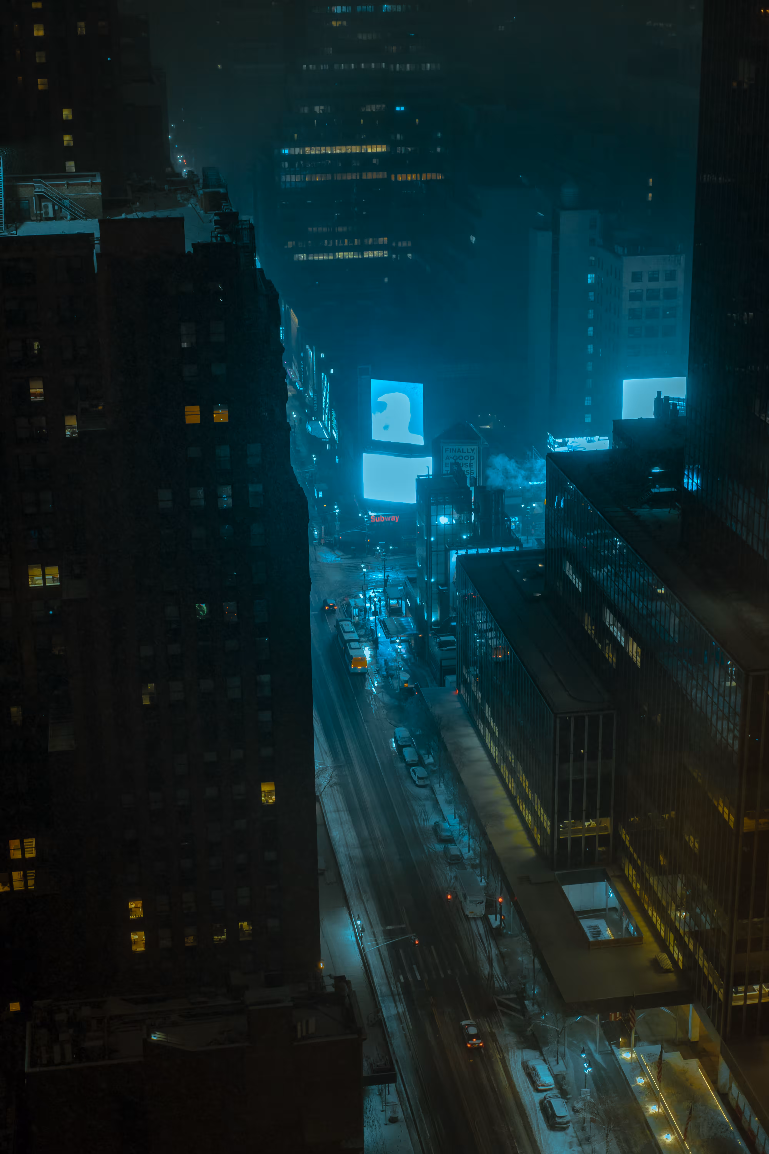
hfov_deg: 24.6
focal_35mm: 55
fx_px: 1762
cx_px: 384
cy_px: 577
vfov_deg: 36.2
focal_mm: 55
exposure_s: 1/100
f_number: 2
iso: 1600
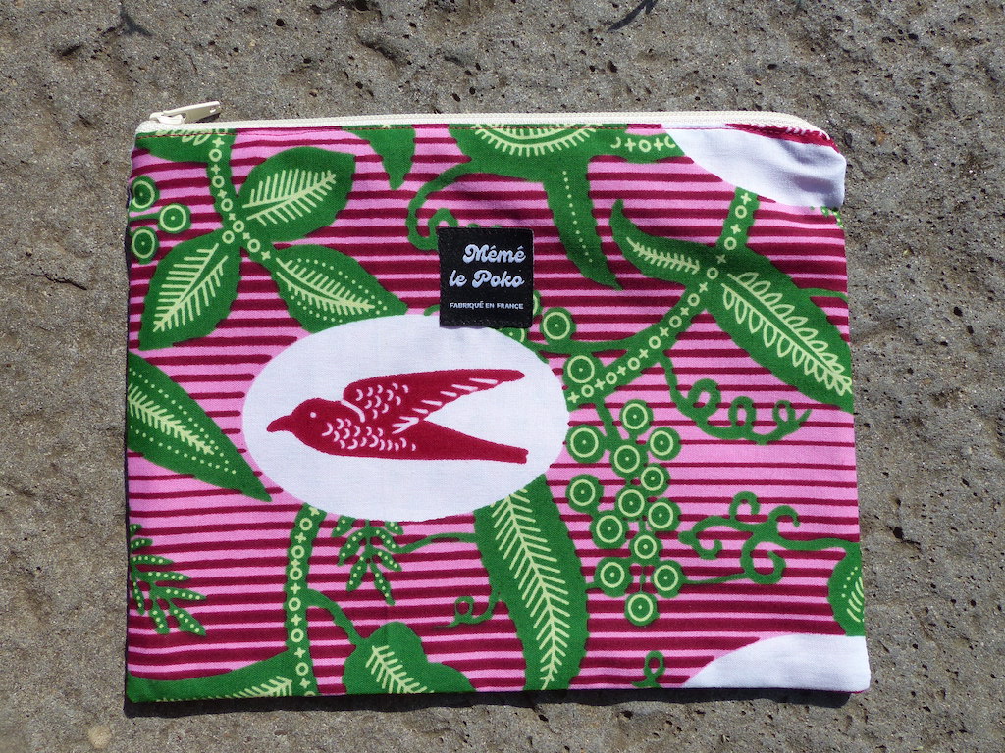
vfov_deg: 53.1
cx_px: 502
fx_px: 755
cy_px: 376
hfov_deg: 67.3
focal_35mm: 26
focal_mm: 4.5
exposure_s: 1/1000
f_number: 4
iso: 100
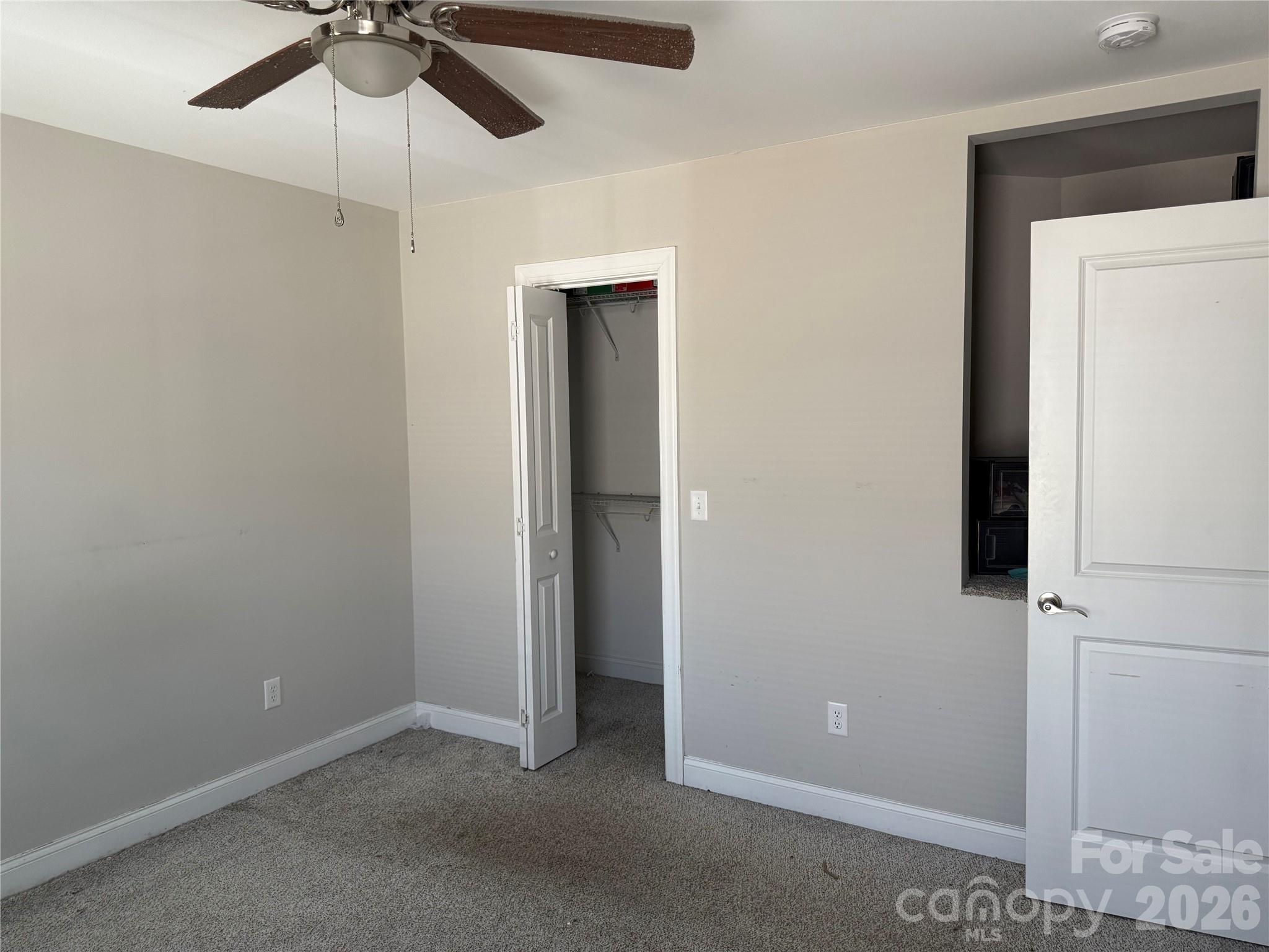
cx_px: 634
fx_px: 880
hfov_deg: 71.6
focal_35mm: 24
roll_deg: +0.5
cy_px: 476
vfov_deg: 56.8
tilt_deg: -3.5
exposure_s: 1/72
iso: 200
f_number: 1.78
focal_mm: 6.76
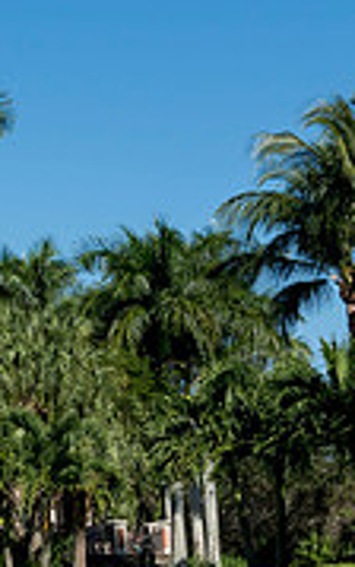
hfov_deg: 9.3
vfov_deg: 17.2
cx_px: -574
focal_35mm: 121
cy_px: 304
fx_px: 1872
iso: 200
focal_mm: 35
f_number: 16
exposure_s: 1/125
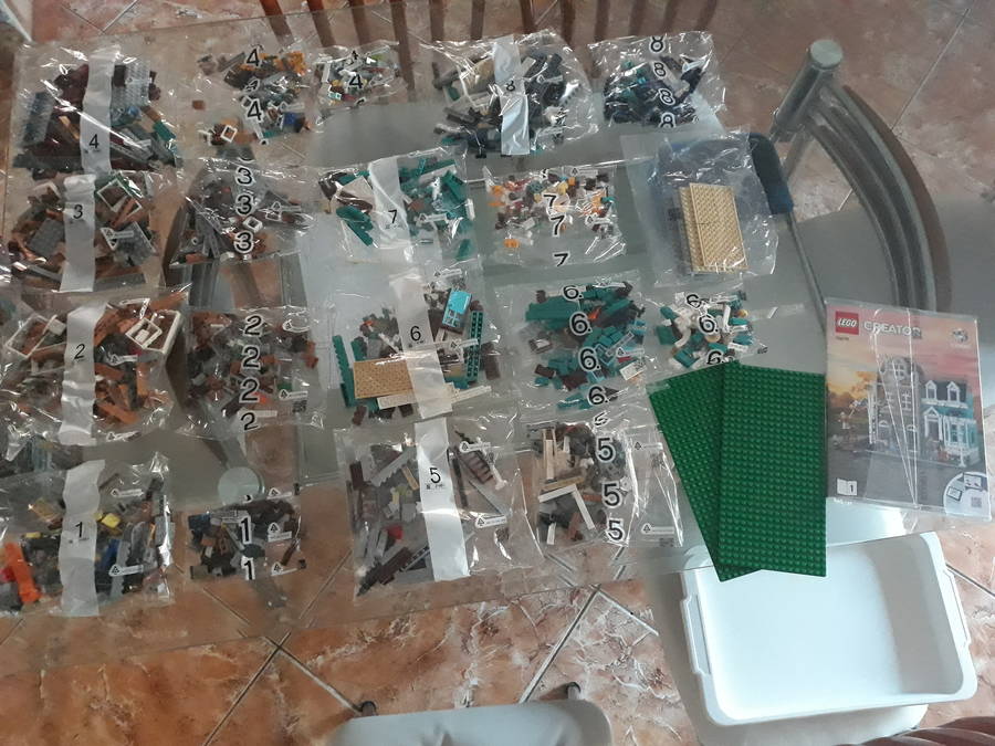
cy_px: 373
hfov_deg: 65.3
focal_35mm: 27
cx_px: 498
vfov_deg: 51.4
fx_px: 776
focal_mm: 3.71
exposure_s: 1/17
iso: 800
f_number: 1.7
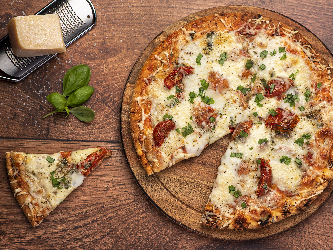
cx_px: 173
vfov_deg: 16.1
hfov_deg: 21.3
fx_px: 885
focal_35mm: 92
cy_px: 125
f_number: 7.1
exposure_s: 1/160
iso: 160
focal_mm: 85
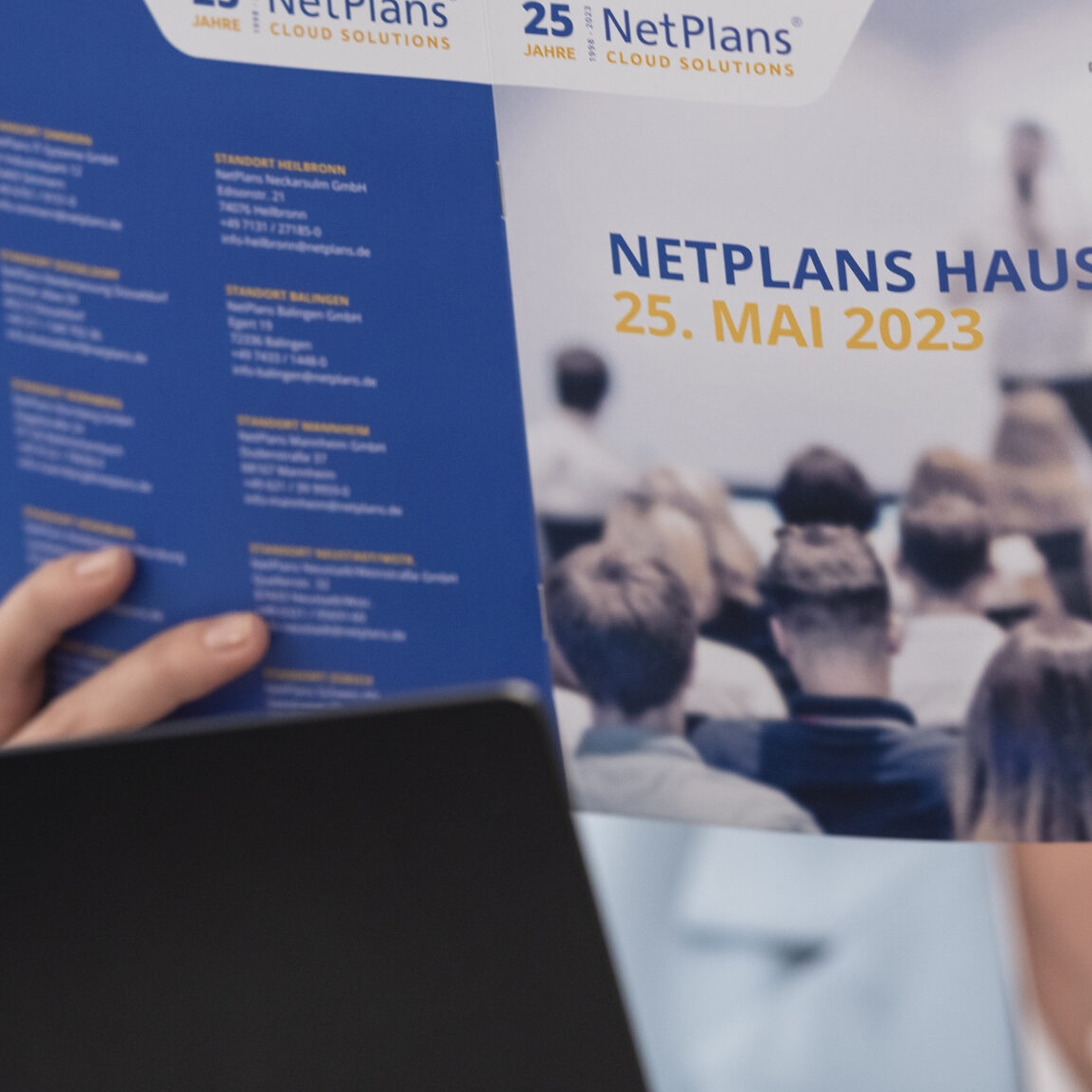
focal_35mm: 294
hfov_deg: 6.0
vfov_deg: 6.0
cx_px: 586
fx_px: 10493
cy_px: 347
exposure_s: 1/50
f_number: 2.8
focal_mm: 155
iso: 640
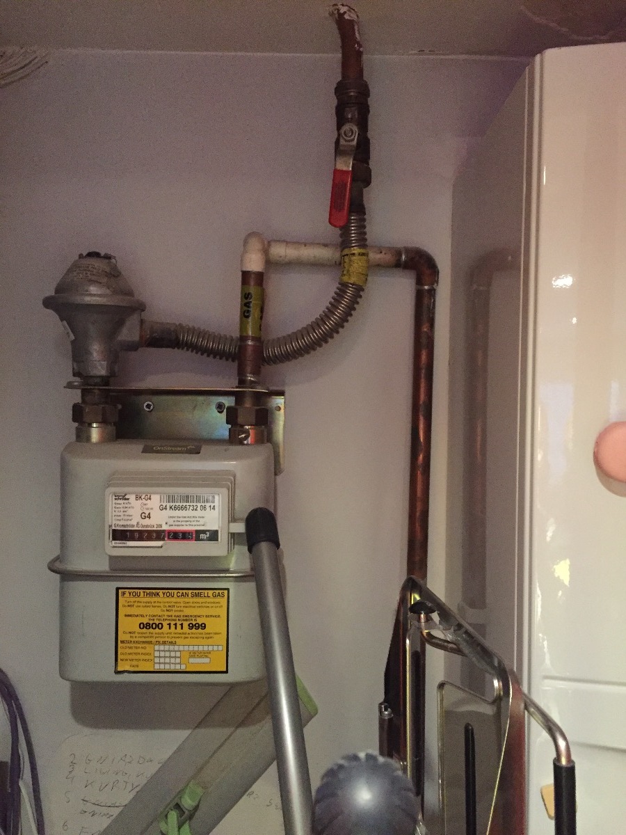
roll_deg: -1.1
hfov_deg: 48.2
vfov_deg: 61.7
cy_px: 418
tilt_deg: -0.7
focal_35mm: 29
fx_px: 699
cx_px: 313
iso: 400
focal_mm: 4.15
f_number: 2.2
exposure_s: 1/17
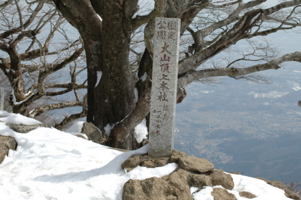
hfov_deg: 23.0
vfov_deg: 15.4
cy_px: 95
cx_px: 160
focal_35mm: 89
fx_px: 740
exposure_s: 1/500
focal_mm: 55
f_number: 11
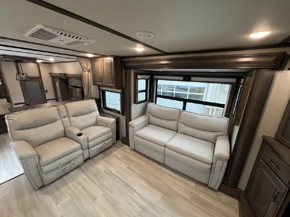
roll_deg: -1.3
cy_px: 108
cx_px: 145
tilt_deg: -16.3
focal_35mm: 14
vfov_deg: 85.7
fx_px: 117
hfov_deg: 102.1
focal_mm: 2.22
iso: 320
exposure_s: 1/99
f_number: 2.2
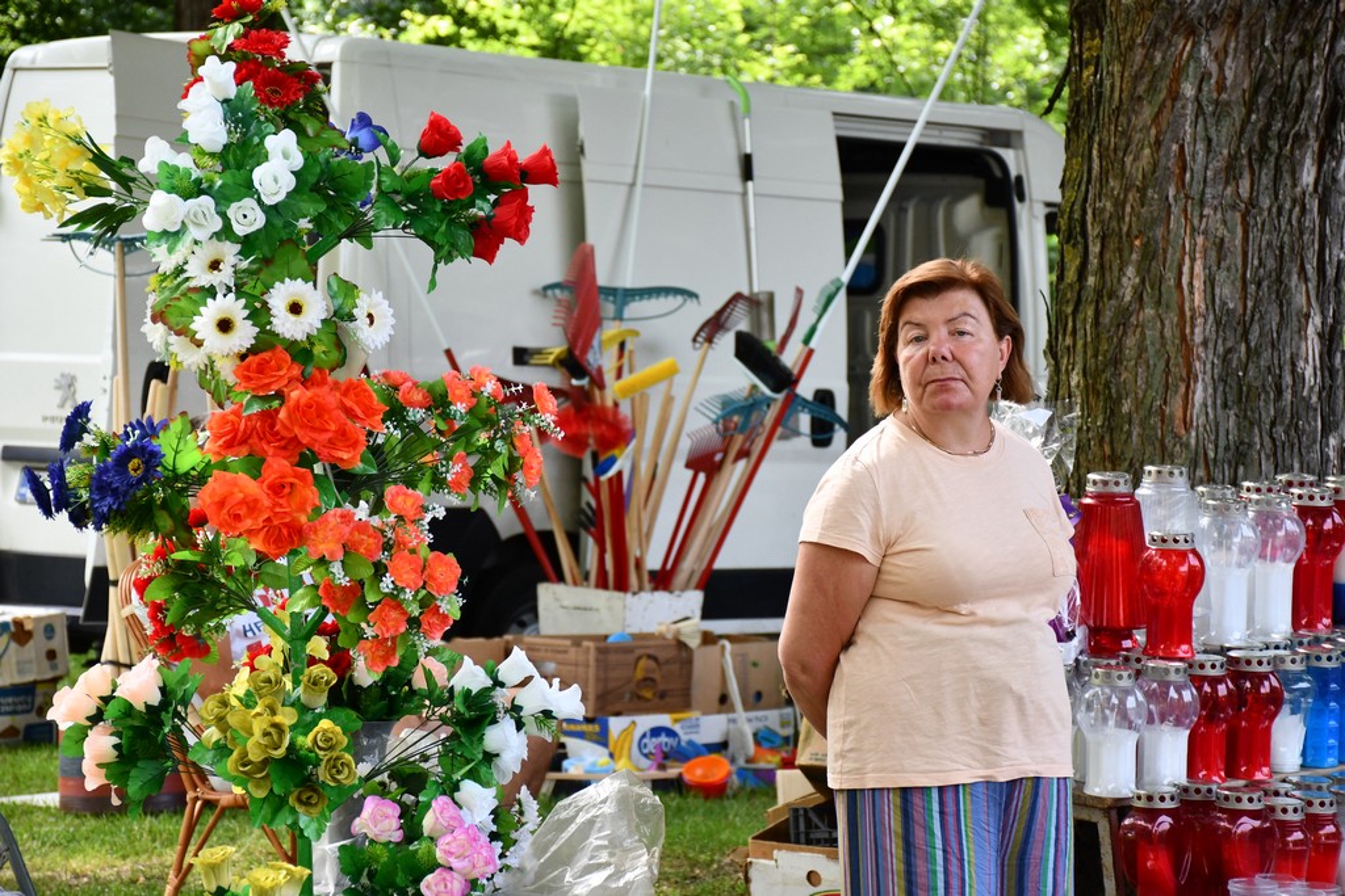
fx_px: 4185
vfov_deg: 12.2
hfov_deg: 18.3
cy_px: 448
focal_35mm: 112
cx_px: 672
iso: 800
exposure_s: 1/400
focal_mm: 75
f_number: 5
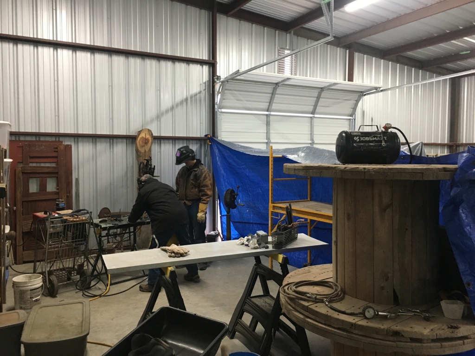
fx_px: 398
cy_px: 178
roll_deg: +0.4
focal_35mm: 29
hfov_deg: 61.7
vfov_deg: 48.2
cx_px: 238
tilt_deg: -1.8
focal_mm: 4.15
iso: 125
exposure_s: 1/30
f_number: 2.2
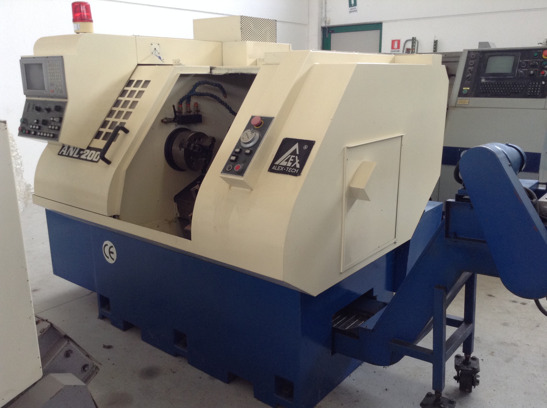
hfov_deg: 55.4
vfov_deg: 42.8
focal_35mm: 33
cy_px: 204
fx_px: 521
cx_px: 274
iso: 64
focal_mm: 3.3
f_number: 2.4
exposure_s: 1/24
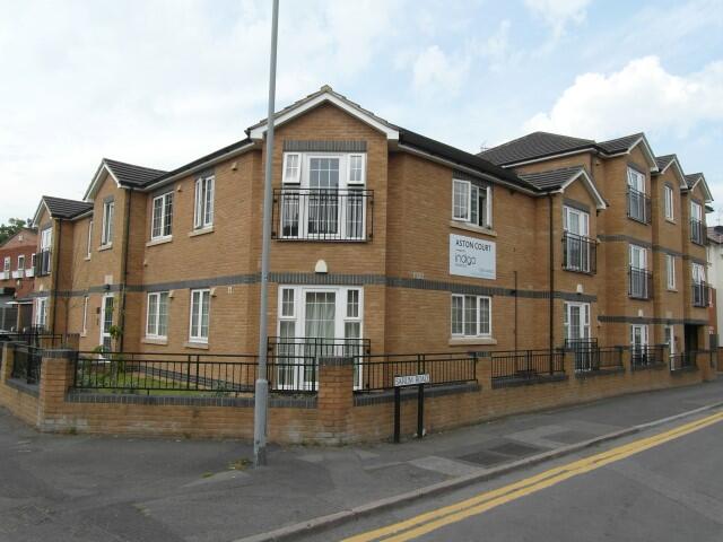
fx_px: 501
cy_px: 271
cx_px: 362
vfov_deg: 56.8
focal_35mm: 24
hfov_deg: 71.6
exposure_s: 1/250
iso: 80
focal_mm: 4
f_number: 4.6
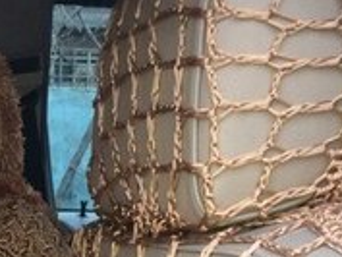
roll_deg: -3.1
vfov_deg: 12.8
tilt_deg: -13.9
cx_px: -176
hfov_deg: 16.5
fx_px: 1068
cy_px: 413
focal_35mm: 108
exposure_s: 1/33
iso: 64
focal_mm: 4.15
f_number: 2.2
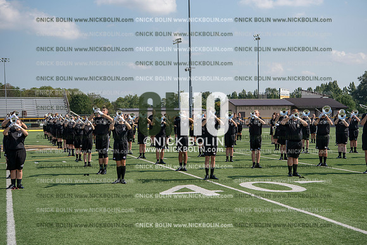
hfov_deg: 38.2
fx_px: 530
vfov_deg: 26.0
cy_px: 122
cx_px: 184
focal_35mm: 52
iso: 200
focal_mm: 52
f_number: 5.6
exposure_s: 1/2000
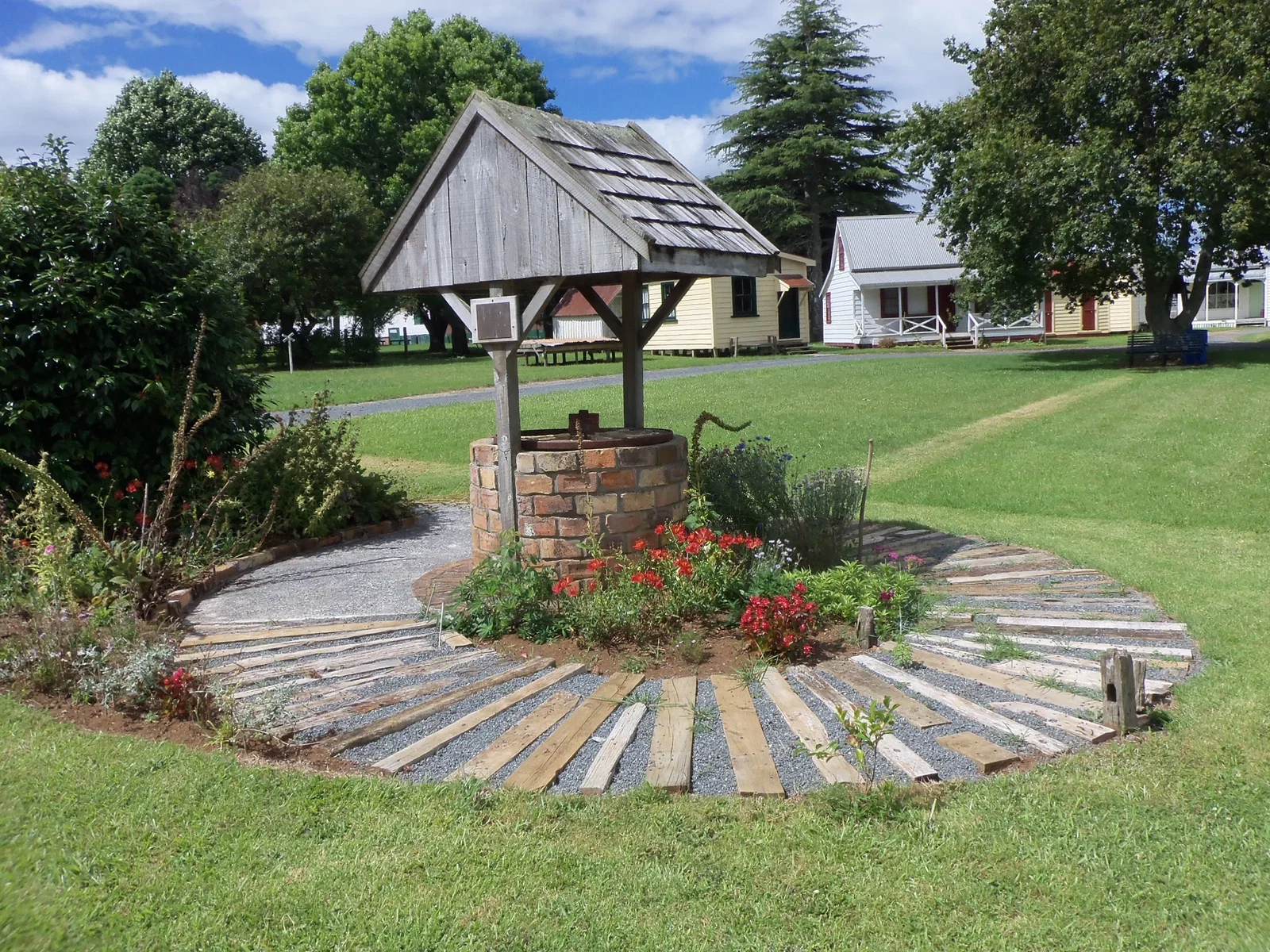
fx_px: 1027
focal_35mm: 28
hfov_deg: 63.4
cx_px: 635
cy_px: 476
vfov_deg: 49.7
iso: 64
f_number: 8.6
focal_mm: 5.1
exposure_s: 1/200
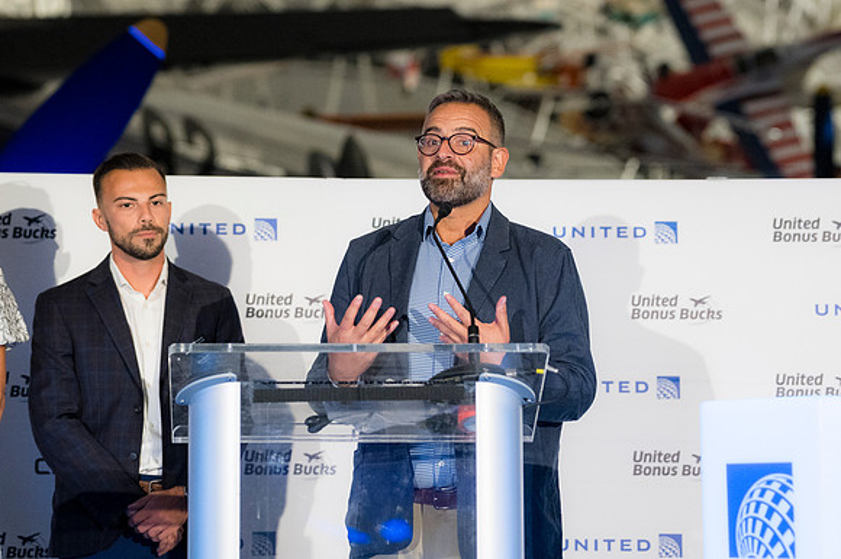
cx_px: 420
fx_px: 2895
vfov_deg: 11.0
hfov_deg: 16.5
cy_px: 280
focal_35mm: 124
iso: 1400
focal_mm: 83
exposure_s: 1/200
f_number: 2.8
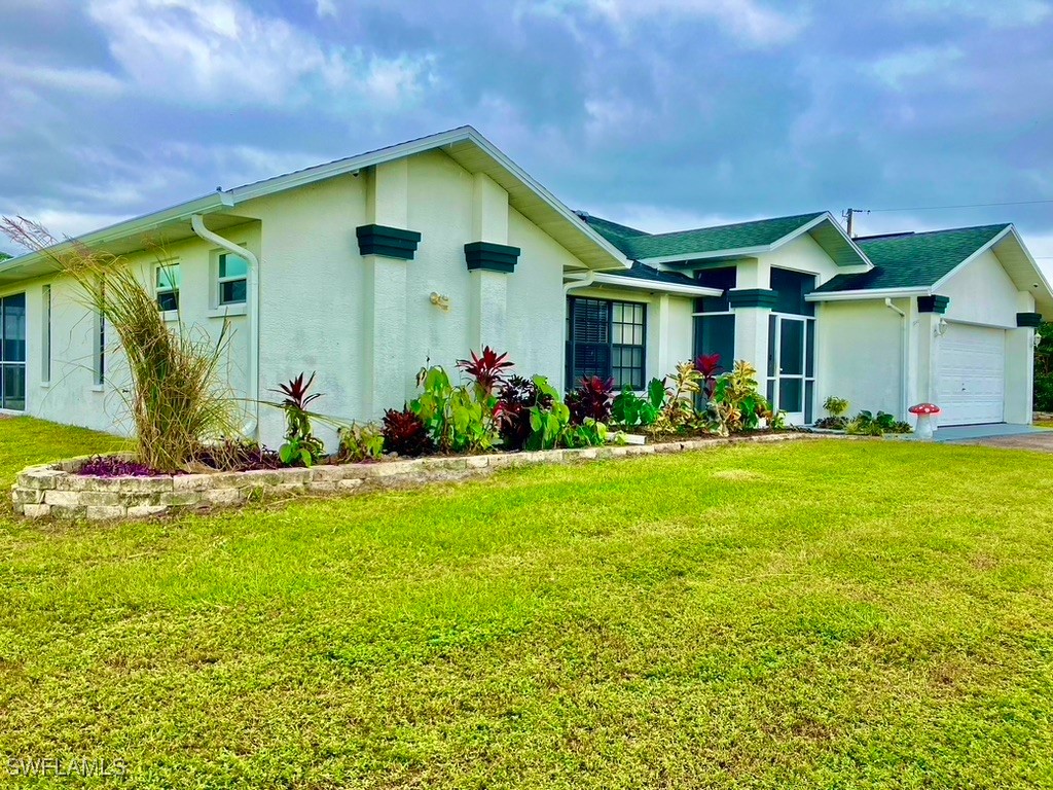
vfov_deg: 49.7
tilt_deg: +0.6
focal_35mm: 28
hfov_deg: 63.4
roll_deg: -1.7
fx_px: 852
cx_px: 526
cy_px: 395
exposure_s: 1/747
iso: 32
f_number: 1.8
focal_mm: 3.99
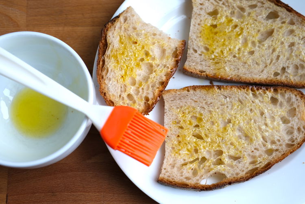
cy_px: 102
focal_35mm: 45
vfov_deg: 29.9
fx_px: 381
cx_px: 152
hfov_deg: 43.6
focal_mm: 30
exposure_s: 1/90
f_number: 2.8
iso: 125
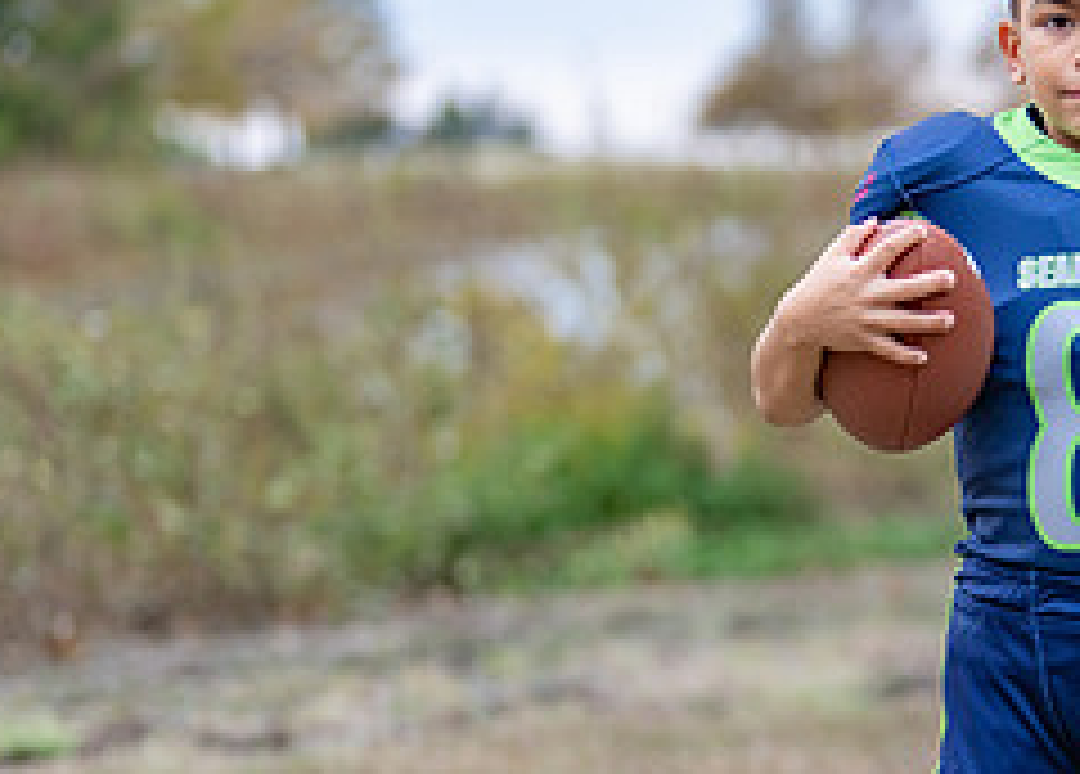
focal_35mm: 137
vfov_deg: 10.5
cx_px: 1175
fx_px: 4207
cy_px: 627
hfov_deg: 14.3
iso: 100
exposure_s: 1/500
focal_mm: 50
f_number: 1.2
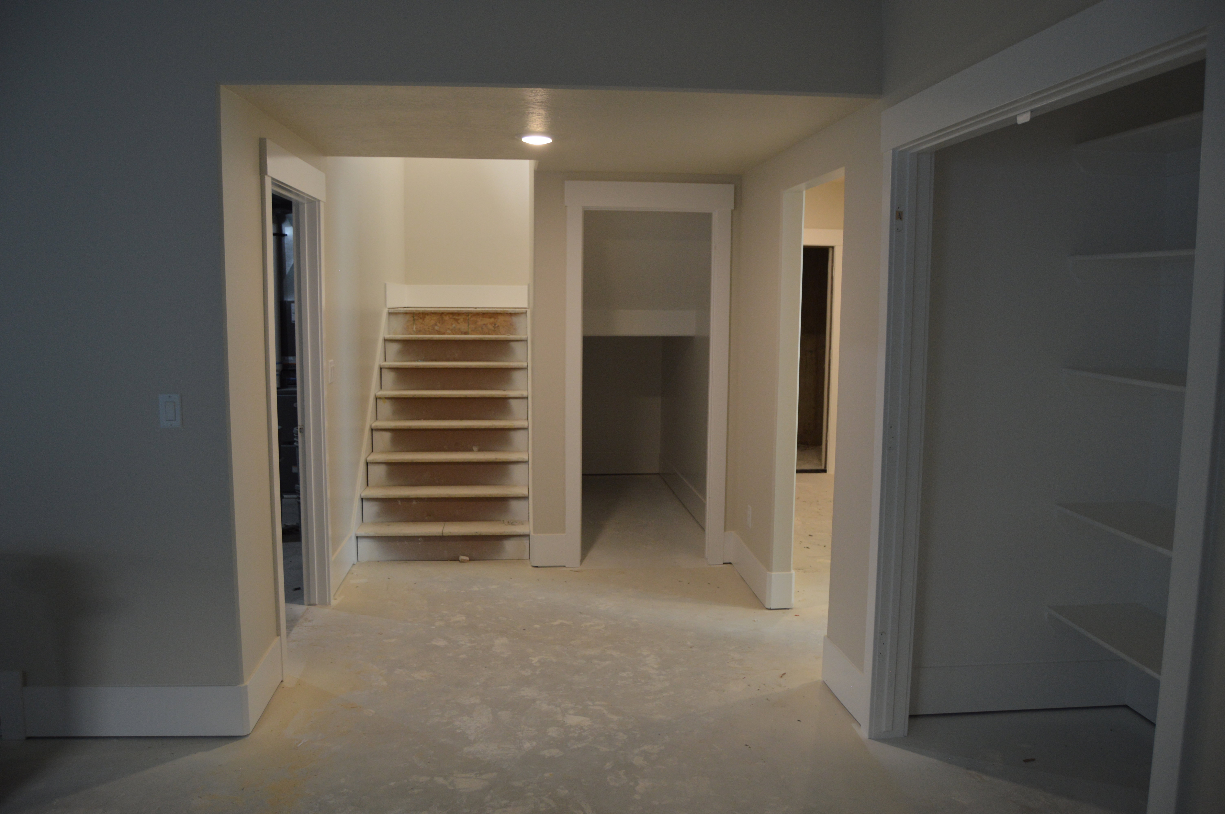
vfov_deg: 47.8
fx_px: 918
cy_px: 407
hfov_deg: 67.4
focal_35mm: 27
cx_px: 612
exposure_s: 1/60
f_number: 3.5
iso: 450
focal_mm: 18
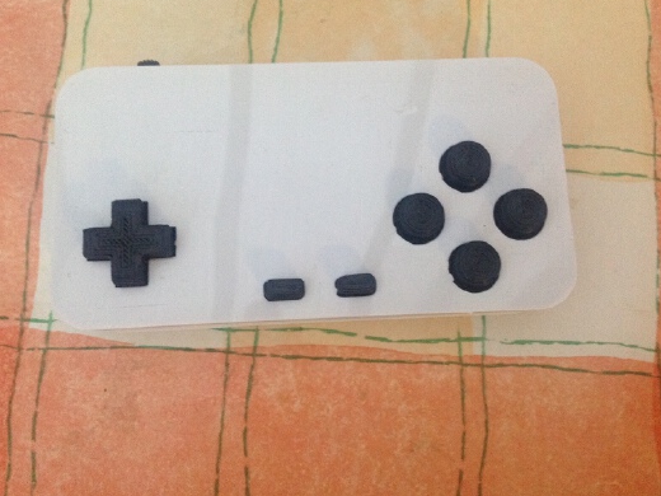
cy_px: 243
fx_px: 687
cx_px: 330
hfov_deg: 51.4
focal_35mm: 36
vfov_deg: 39.7
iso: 320
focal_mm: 4.28
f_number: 2.4
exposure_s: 1/15
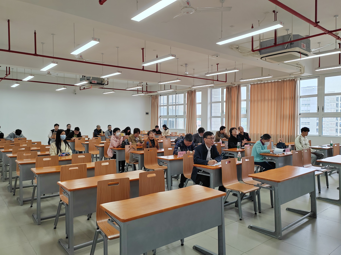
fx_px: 266
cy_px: 128
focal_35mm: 27
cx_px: 170
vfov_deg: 51.4
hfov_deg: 65.3
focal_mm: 5.52
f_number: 1.9
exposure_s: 1/100
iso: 200
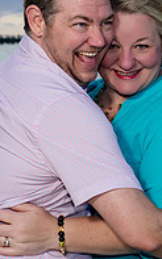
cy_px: 107
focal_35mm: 114
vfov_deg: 18.3
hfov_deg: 11.1
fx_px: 806
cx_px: 229
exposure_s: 1/250
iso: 100
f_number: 5.6
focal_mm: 38
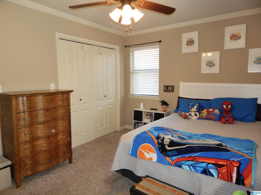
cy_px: 98
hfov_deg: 73.9
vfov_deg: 58.9
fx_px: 173
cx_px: 130
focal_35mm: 23
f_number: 3
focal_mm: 4
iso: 200
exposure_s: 1/30
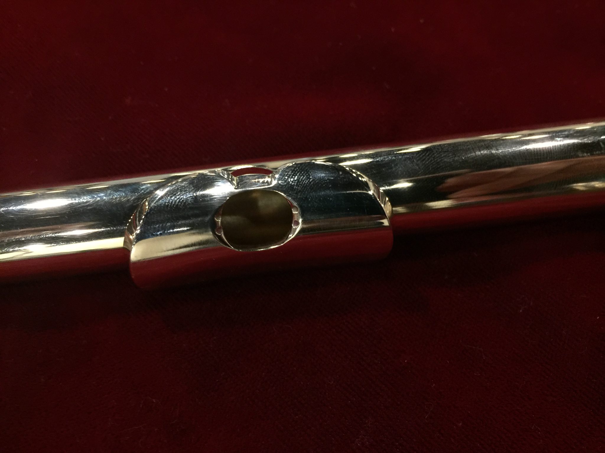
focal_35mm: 29
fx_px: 507
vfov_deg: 48.2
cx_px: 302
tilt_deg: -59.2
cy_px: 226
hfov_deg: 61.7
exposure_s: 1/15
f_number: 2.2
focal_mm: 4.15
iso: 125
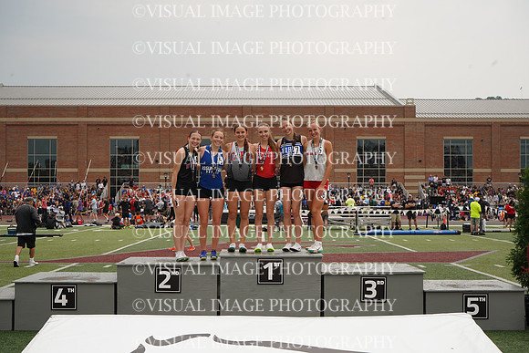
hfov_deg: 36.9
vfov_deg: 25.1
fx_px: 794
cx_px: 264
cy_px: 176
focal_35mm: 54
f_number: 11
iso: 100
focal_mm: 54
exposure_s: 1/160
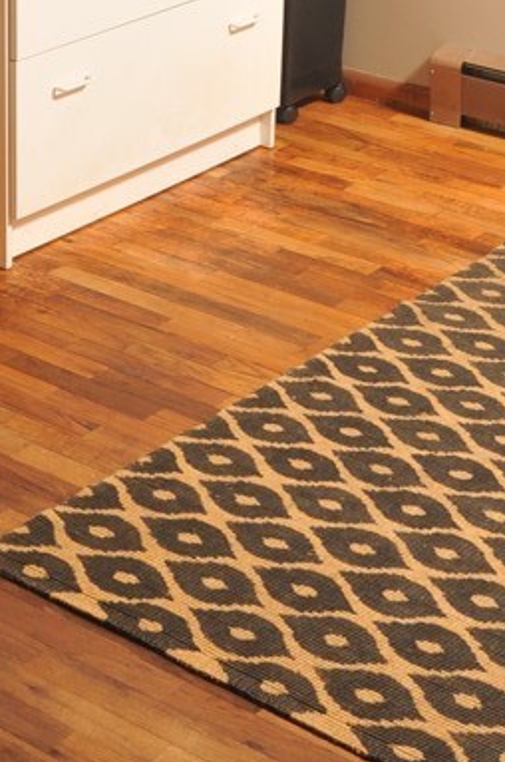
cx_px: 60
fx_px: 1888
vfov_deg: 21.8
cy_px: -32
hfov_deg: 15.1
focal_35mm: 89
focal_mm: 21
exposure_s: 1/125
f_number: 9
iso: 400
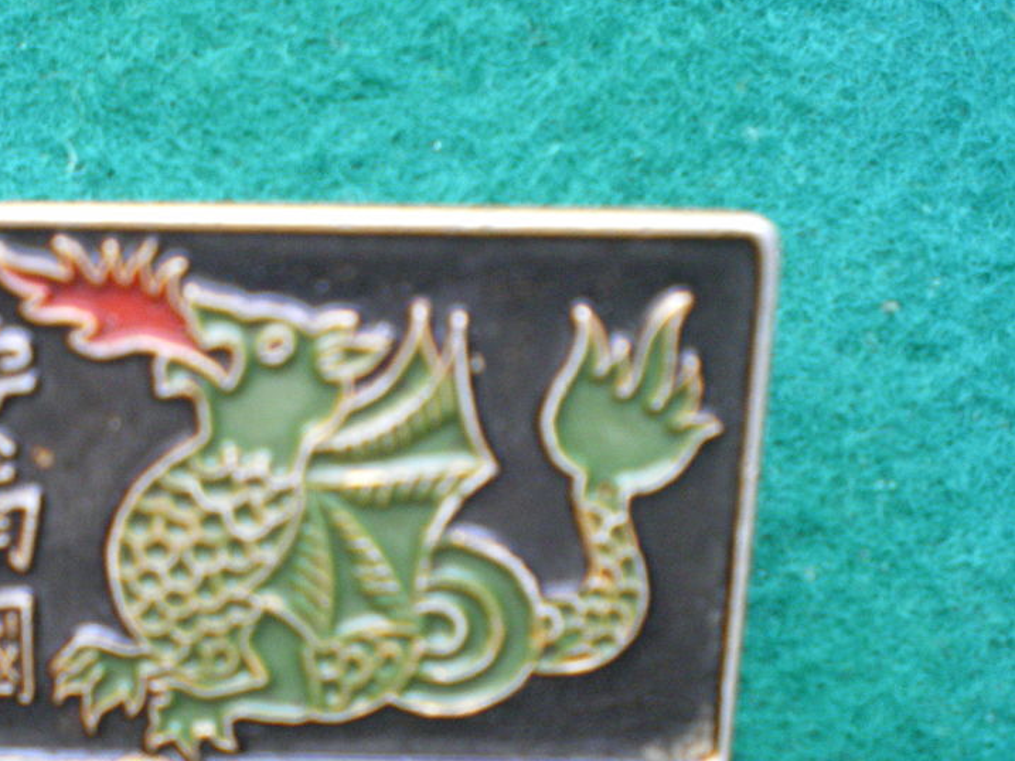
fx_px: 1554
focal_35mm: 53
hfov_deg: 35.7
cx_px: 311
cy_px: 522
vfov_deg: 27.3
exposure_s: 1/40
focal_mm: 6.3
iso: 400
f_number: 3.1
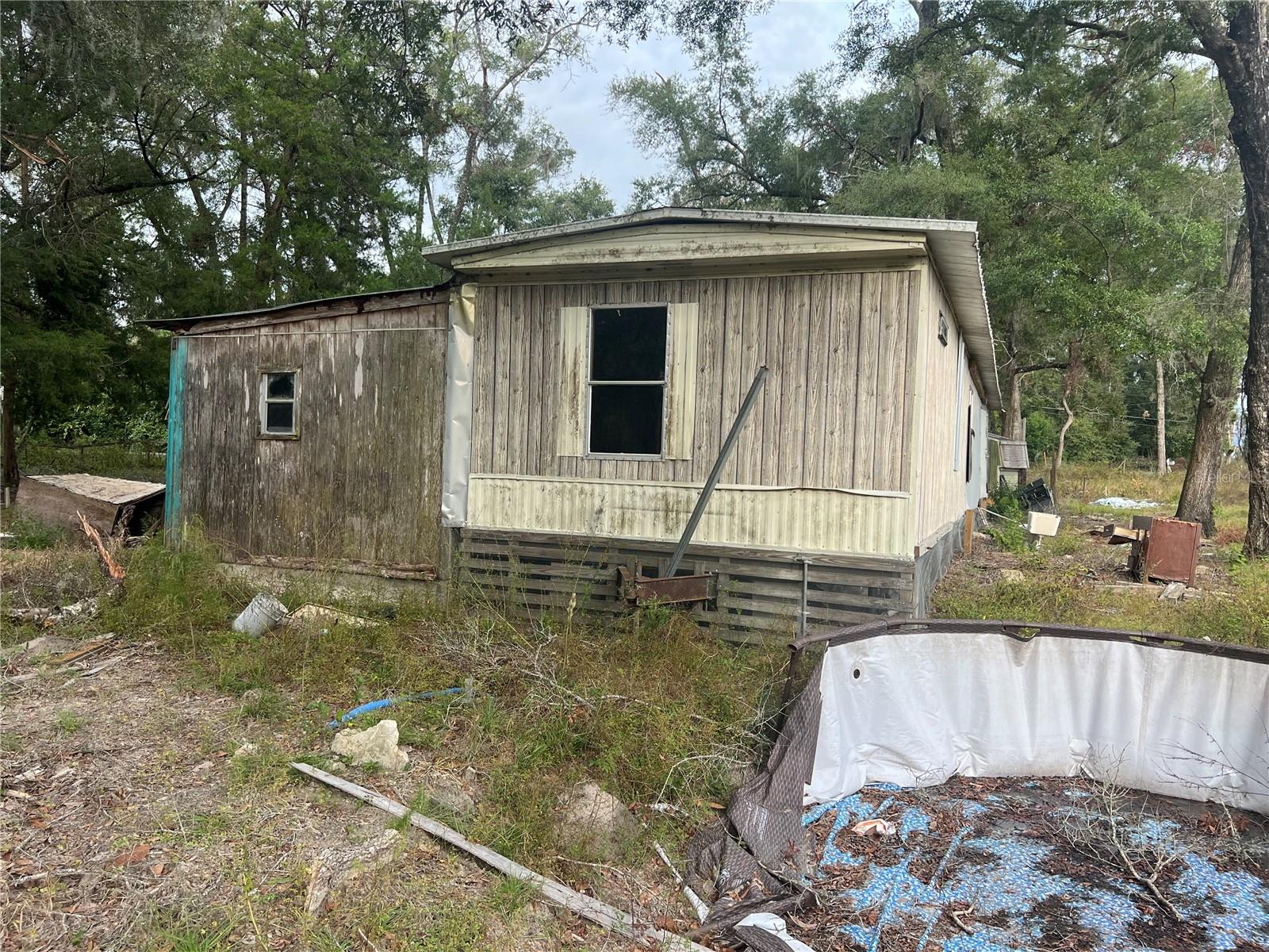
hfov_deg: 67.3
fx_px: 953
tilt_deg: -1.2
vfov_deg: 53.1
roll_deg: -1.2
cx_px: 634
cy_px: 476
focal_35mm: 26
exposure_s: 1/468
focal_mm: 5.7
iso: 50
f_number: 1.5
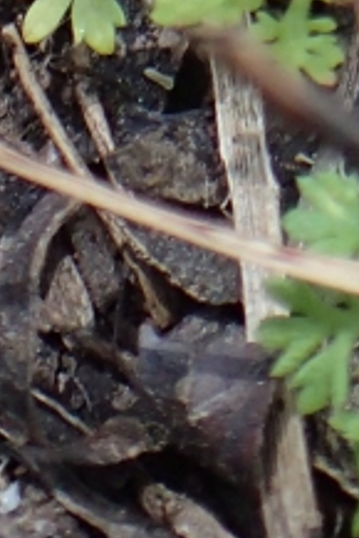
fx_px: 2927
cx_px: 431
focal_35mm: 196
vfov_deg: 9.1
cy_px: -859
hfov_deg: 7.0
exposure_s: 1/125
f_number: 2.3
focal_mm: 5.5
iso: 250
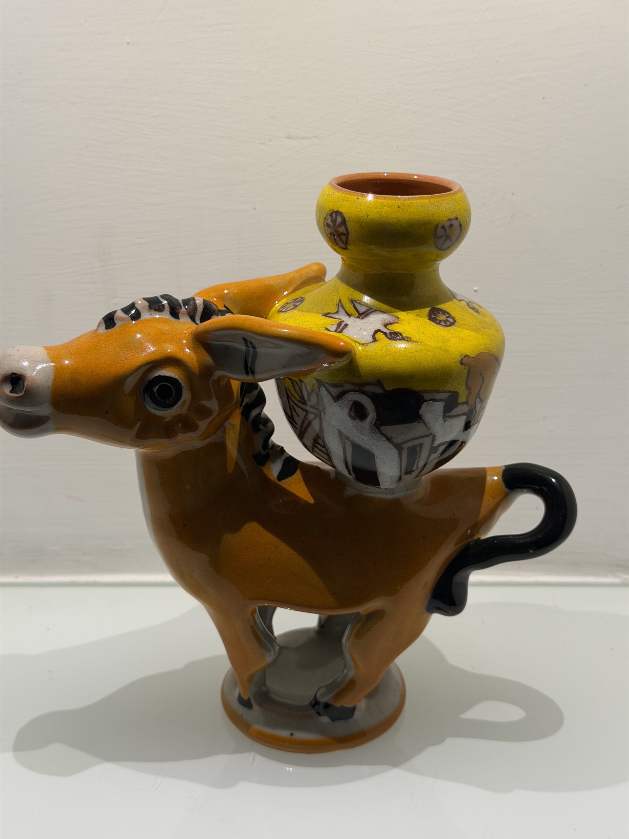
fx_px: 1163
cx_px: 314
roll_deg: -0.4
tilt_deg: -24.1
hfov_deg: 30.3
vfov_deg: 39.7
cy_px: 420
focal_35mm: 48
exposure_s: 1/121
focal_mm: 6.76
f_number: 1.78
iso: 80
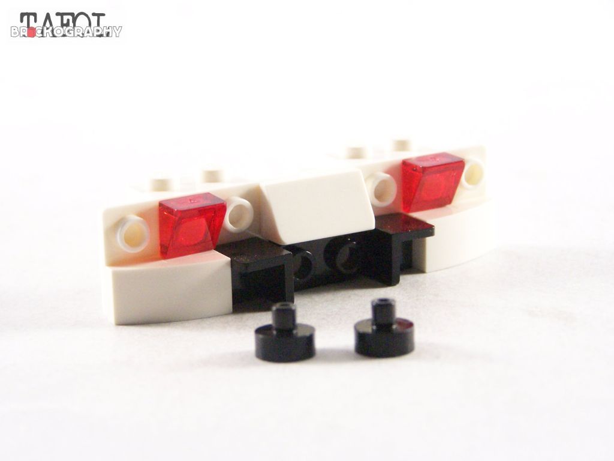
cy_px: 230
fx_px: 1862
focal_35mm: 105
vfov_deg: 14.1
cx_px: 307
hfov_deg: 18.7
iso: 400
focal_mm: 17.5
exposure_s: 1/60
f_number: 3.2
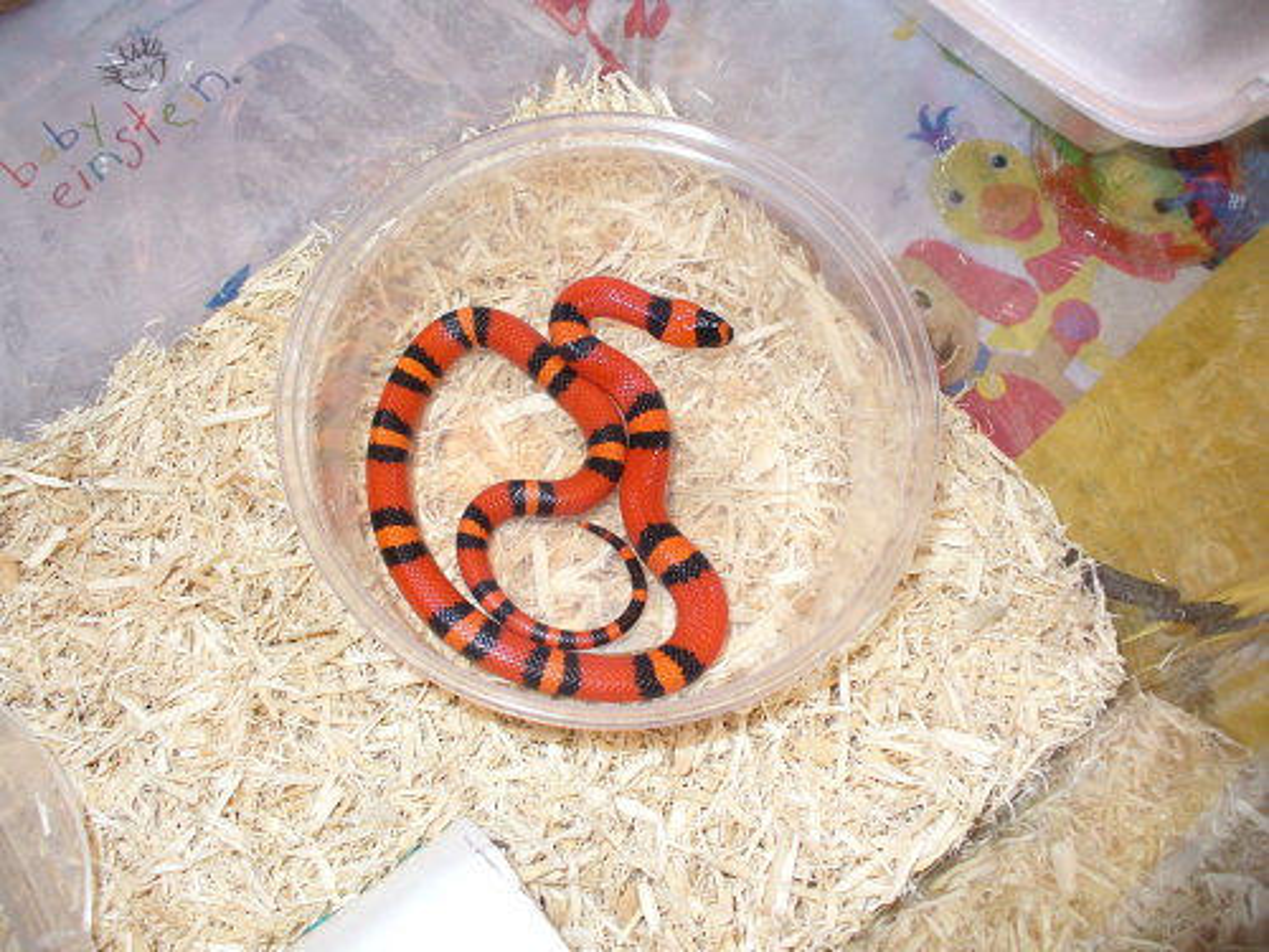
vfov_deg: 38.7
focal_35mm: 37
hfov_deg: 50.1
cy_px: 476
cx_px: 634
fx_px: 1356
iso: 100
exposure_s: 1/30
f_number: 2.8
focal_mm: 6.1
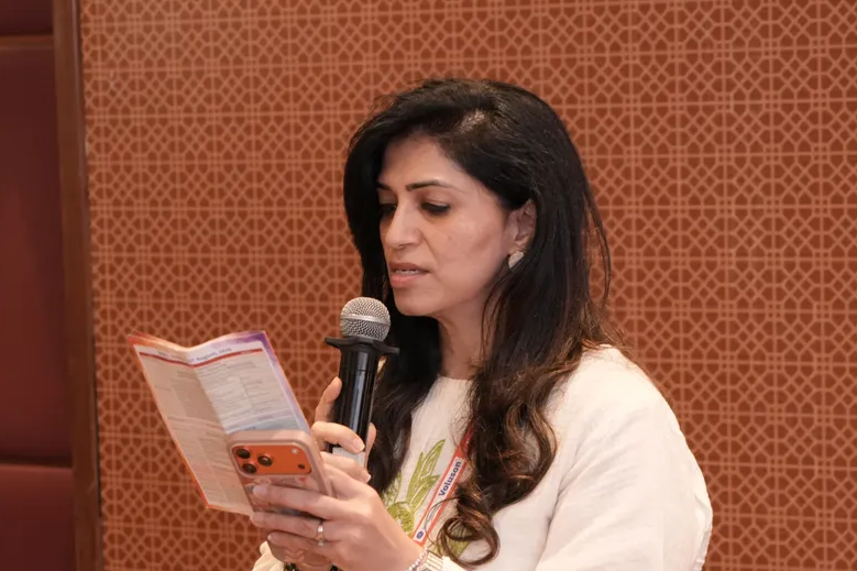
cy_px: 390
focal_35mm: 115
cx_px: 446
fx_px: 2737
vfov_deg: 11.9
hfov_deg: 17.8
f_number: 4
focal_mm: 70
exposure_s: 1/160
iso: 4000
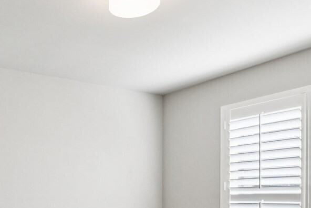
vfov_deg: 29.4
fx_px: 372
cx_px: 38
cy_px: 201
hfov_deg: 42.2
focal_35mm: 43
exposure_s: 1/13
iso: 200
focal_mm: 10
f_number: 9
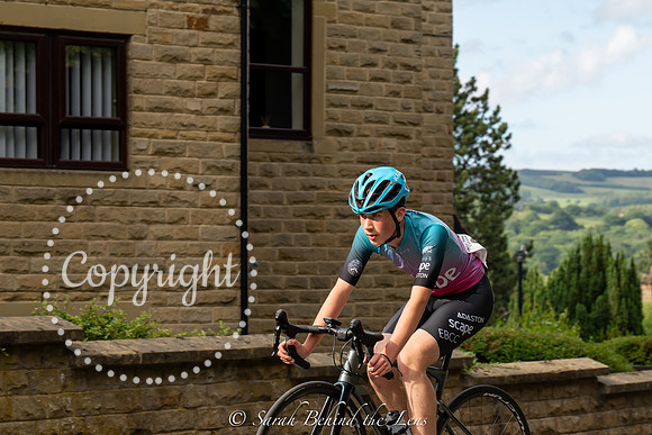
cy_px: 329
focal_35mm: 121
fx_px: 2195
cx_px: 366
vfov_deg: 11.3
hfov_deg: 16.9
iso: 400
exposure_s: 1/640
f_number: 6.3
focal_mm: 80
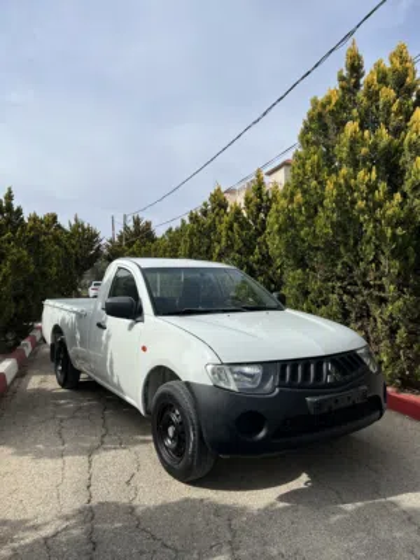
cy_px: 280
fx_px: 421
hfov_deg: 53.1
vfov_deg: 67.3
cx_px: 210
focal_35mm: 26
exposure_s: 1/6211
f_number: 1.5
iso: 50
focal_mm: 5.7
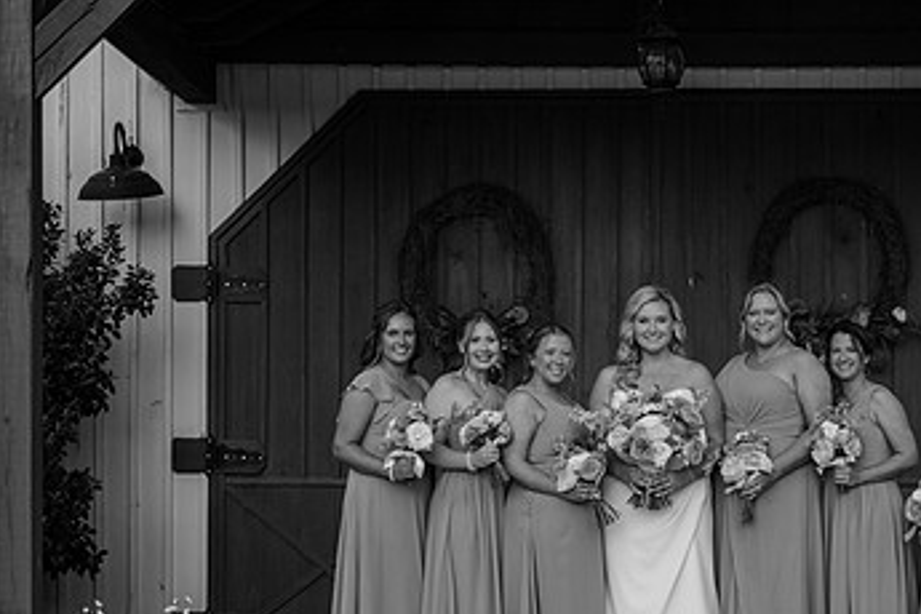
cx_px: 630
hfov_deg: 24.1
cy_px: 404
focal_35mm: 84
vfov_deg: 16.2
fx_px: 2149
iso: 1000
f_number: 1.8
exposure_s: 1/6400
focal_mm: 50
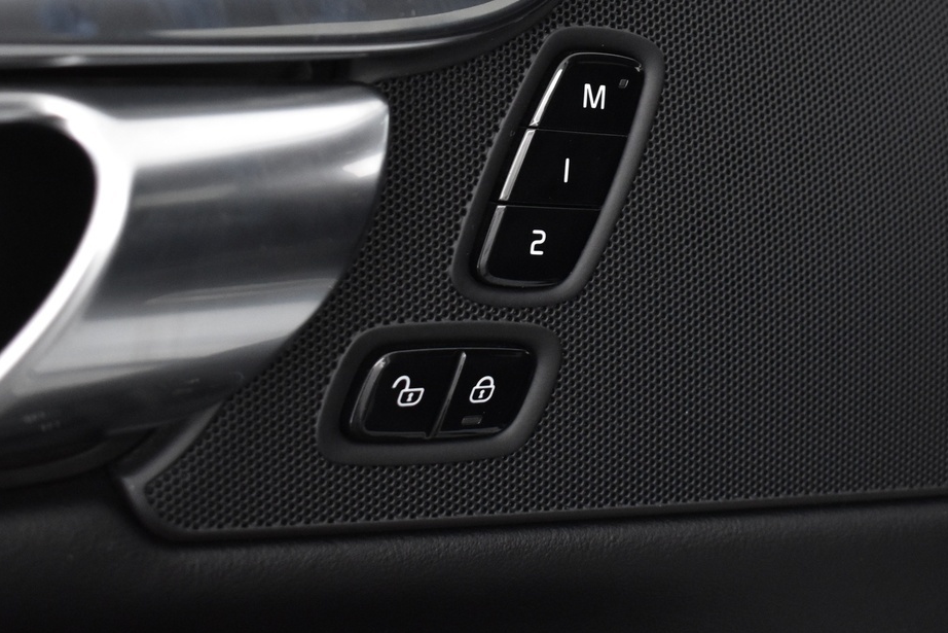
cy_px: 161
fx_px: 1735
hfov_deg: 30.5
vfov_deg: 20.5
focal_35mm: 66
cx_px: 568
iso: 2000
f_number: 4
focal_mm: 25
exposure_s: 1/40
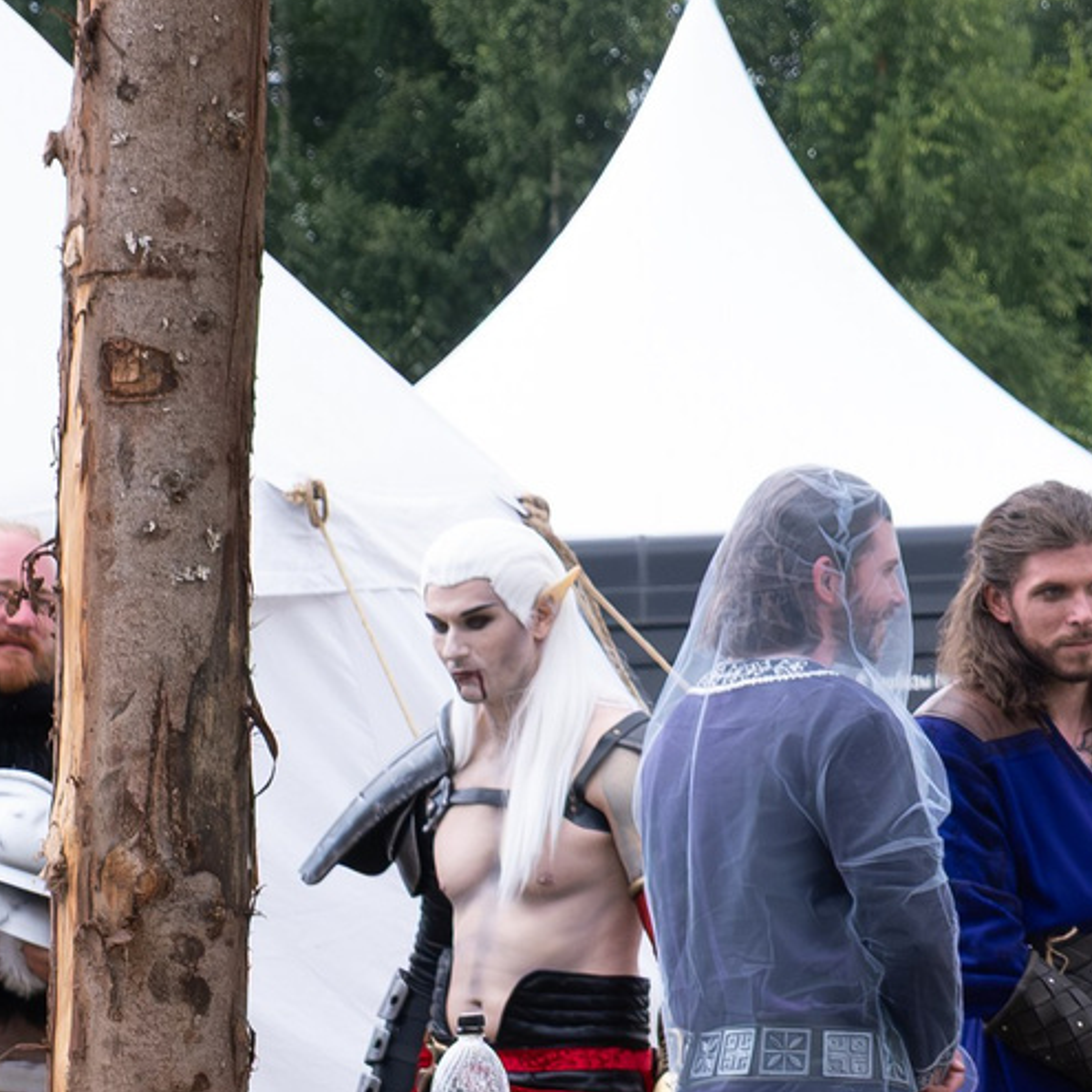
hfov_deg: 6.6
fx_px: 9101
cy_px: 246
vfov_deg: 6.9
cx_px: 2233
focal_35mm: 255
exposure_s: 1/800
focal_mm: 38.8
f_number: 4
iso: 1000
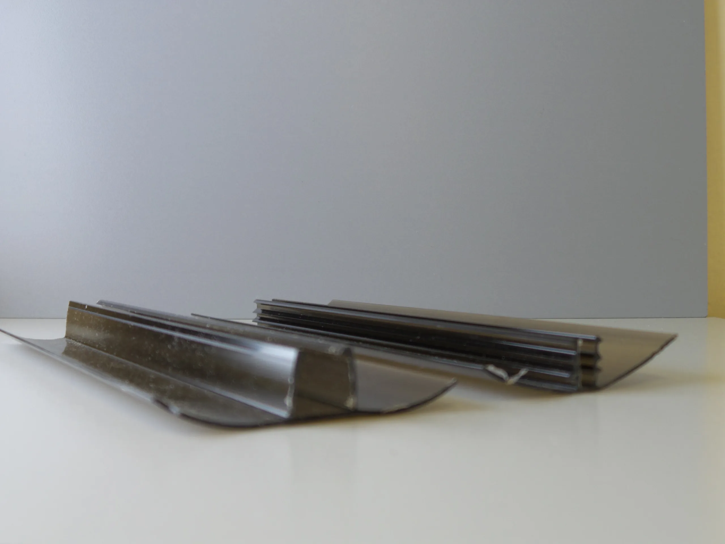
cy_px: 272
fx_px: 1068
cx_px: 362
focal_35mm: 51
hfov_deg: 37.5
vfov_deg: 28.6
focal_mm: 9.2
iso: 100
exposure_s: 1/25
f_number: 3.4
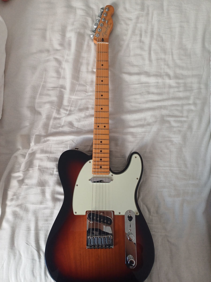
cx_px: 106
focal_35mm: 25
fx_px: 203
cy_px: 141
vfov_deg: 69.4
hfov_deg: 54.9
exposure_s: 1/50
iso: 100
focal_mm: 4.65
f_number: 1.8
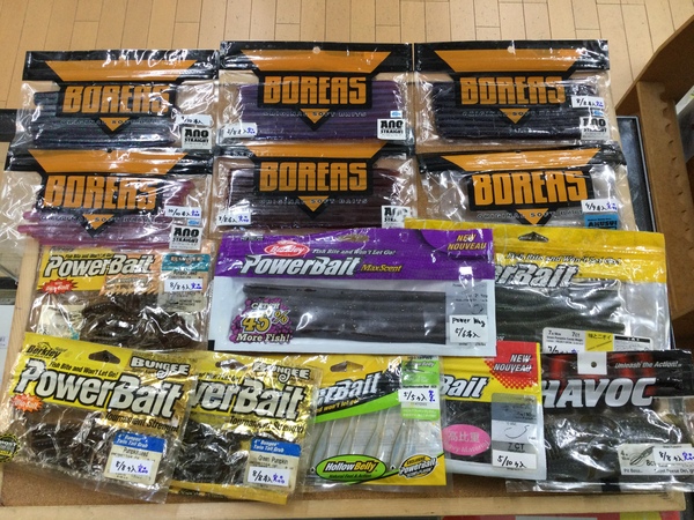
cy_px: 260
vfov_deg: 45.4
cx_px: 347
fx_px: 622
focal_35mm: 31
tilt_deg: -71.0
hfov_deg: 58.4
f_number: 2.4
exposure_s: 1/30
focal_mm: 3.3
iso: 32
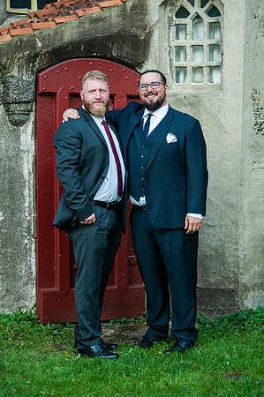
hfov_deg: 13.0
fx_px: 1158
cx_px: 132
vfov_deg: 19.5
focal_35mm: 105
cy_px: 198
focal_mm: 105
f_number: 2.8
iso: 200
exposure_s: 1/400
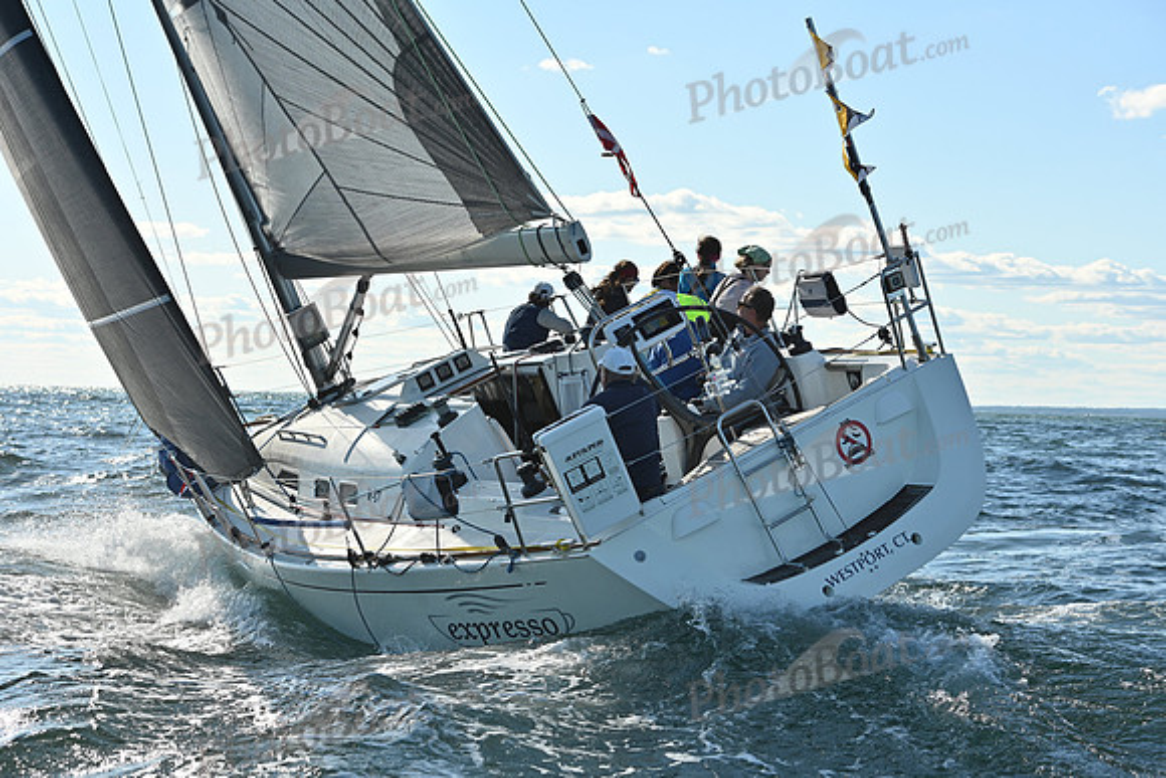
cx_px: 583
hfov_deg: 28.8
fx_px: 2268
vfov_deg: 19.5
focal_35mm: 70
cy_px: 389
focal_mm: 70
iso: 320
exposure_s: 1/1250
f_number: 7.1
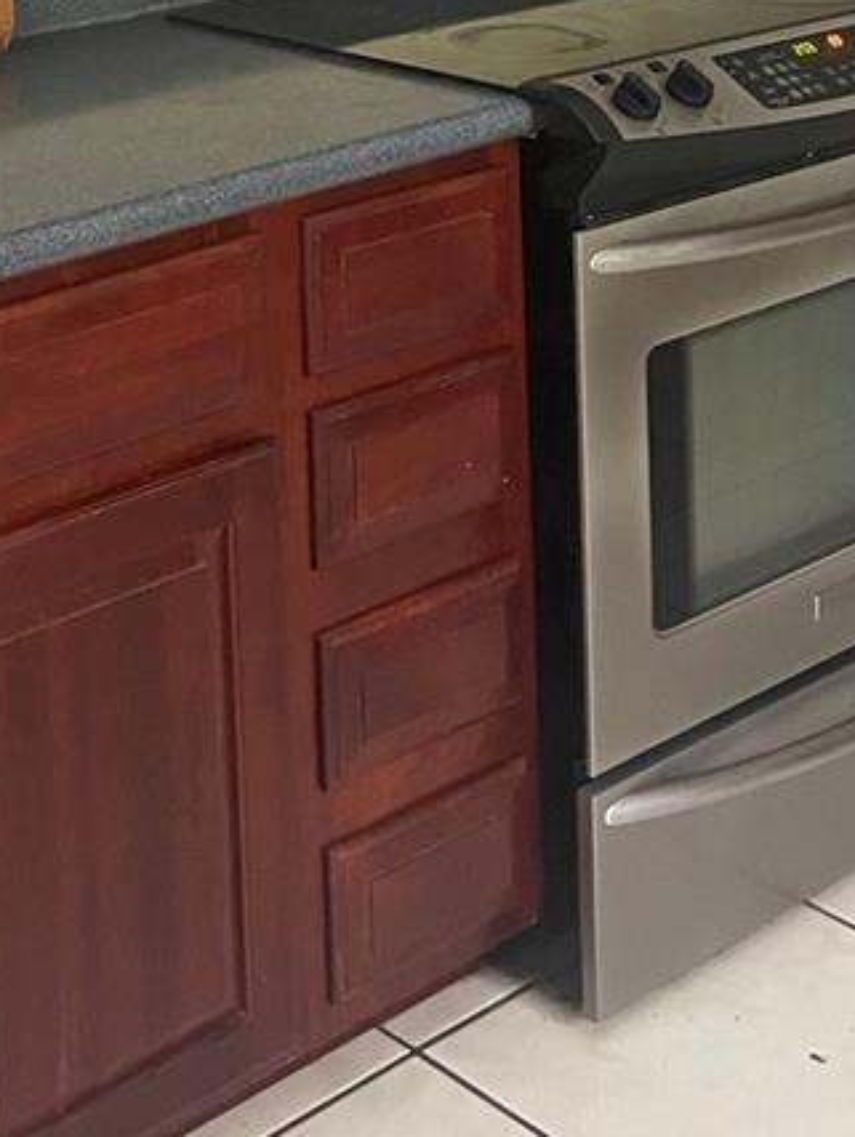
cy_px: -202
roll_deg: +2.1
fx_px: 2400
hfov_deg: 20.2
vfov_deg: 24.3
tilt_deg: -5.2
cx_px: 314
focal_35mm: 73
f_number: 1.6
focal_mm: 5.1
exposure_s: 1/53
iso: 500
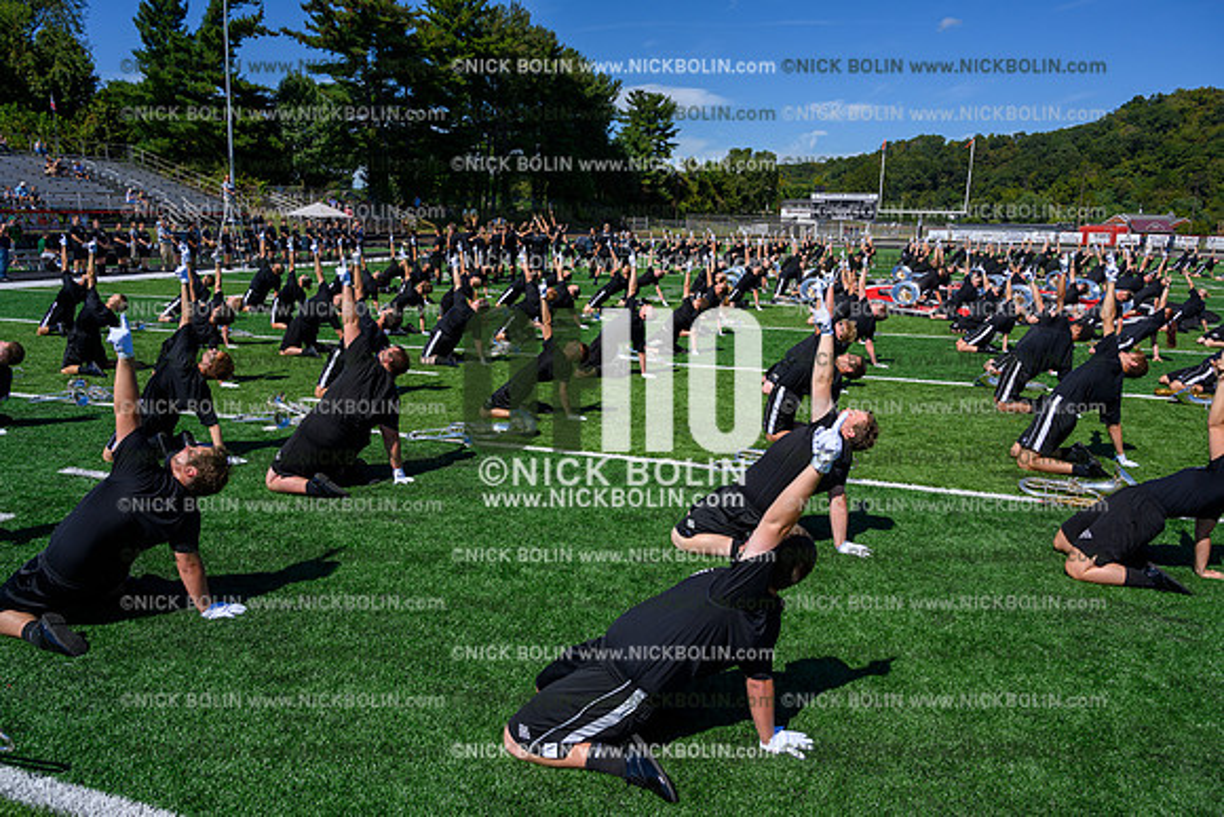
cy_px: 408
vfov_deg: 53.2
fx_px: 816
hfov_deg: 73.7
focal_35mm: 24
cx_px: 612
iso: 160
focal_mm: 24
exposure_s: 1/640
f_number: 8
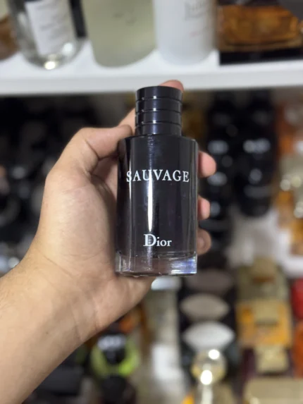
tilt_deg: -49.2
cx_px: 152
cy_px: 202
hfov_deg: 30.3
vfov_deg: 39.6
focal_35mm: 48
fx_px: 560
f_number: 1.78
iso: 200
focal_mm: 6.76
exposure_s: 1/33
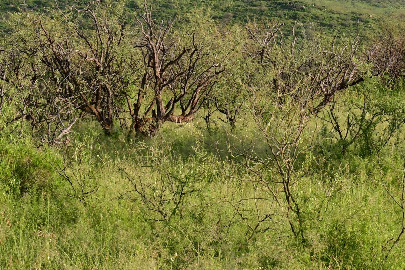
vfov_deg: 8.0
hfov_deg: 12.1
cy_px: -32
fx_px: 1912
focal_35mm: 170
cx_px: 246
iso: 800
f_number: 11
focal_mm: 48
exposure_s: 1/500
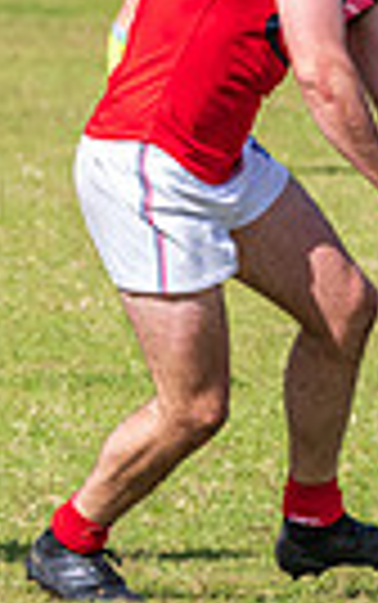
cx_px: 488
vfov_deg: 1.7
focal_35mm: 1268
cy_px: 250
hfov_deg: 1.0
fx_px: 20855
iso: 800
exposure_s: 1/1600
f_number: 8
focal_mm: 260
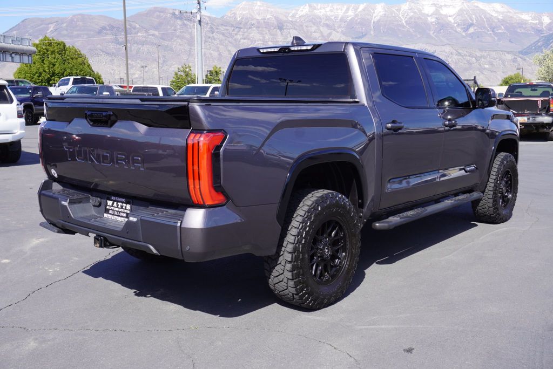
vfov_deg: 35.5
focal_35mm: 38
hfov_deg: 51.3
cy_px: 184
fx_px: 576
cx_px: 276
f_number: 9
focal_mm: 25
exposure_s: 1/125
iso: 100
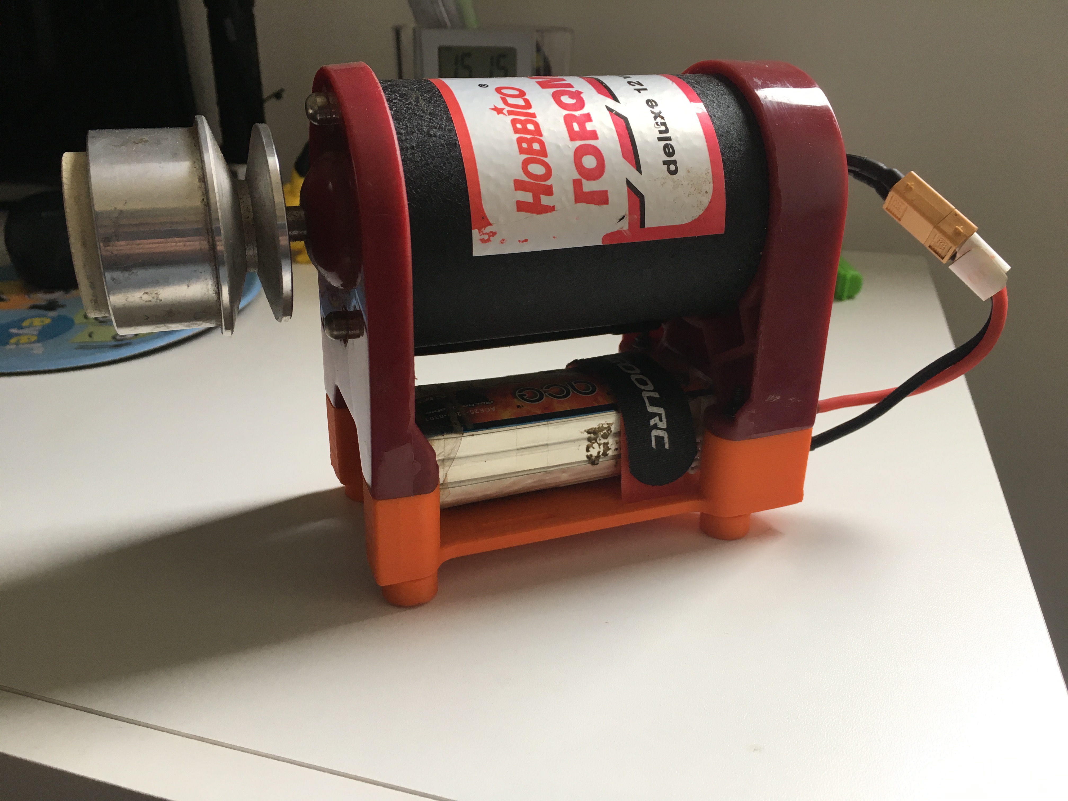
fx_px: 895
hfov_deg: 61.7
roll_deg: -2.9
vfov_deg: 48.2
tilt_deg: -24.7
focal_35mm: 29
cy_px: 400
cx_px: 534
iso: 25
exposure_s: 1/40
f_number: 2.2
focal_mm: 4.15
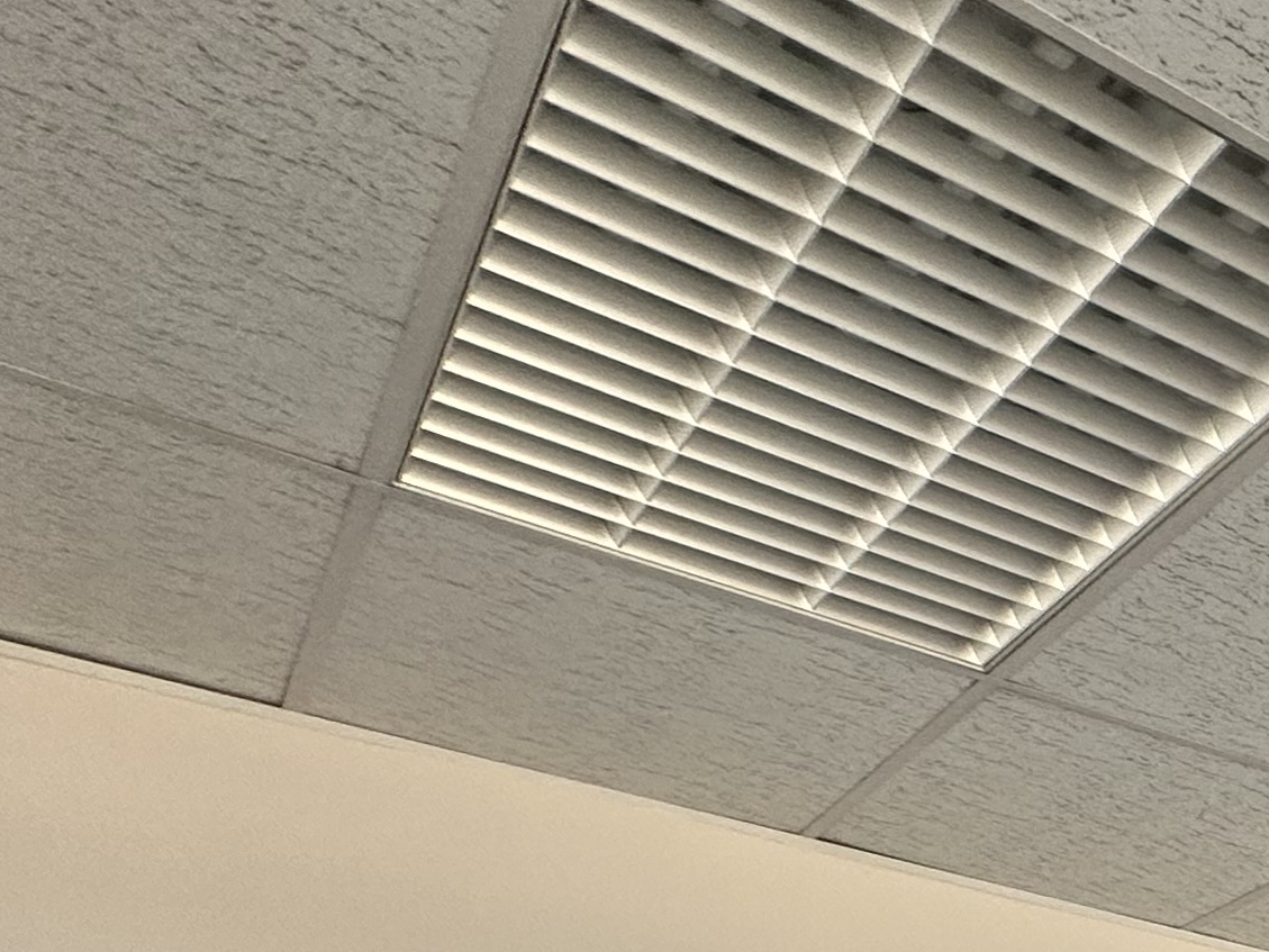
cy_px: 1621
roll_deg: +0.1
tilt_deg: -2.9
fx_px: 1833
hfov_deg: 24.8
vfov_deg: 21.4
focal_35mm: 50
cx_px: 2076
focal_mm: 2.22
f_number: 2.2
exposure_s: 1/99
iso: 125
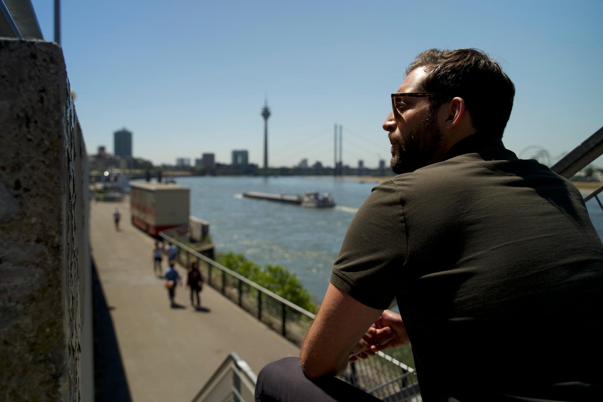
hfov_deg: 61.9
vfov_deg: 43.6
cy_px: 201
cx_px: 302
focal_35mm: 30
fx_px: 502
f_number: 4
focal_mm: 30
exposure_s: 1/100
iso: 160
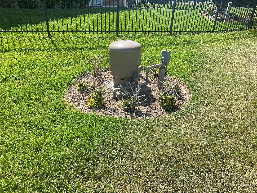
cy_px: 96
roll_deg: -2.2
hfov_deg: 67.3
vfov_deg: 53.1
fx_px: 193
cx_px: 128
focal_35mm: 26
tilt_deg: -26.4
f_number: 1.8
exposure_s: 1/1565
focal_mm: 4.25
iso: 32
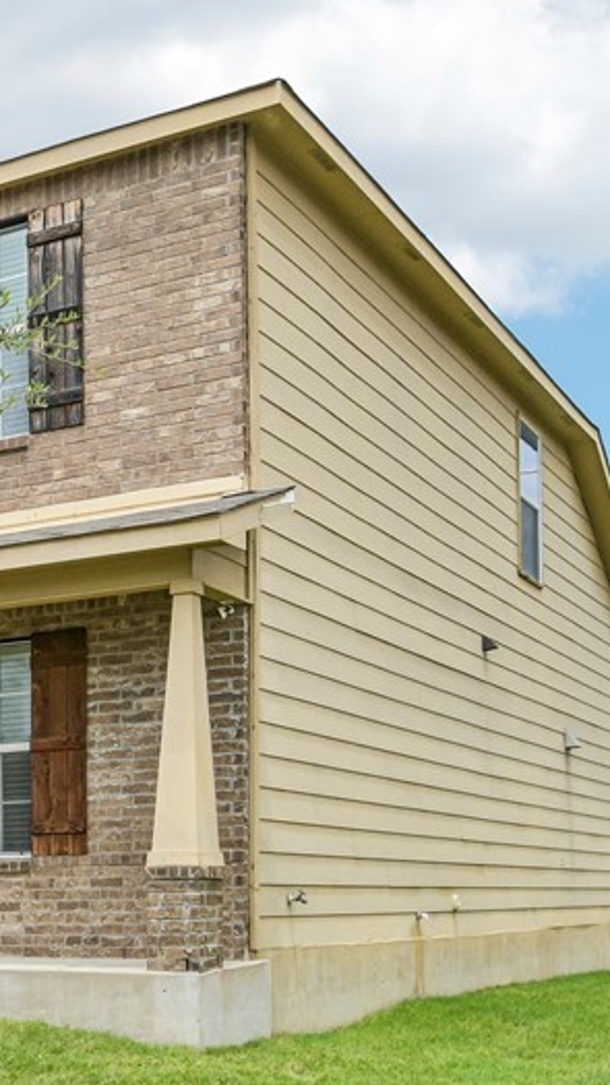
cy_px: 583
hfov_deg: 20.9
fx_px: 1496
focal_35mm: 52
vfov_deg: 39.8
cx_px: -190
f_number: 8
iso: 400
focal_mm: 16
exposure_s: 1/800
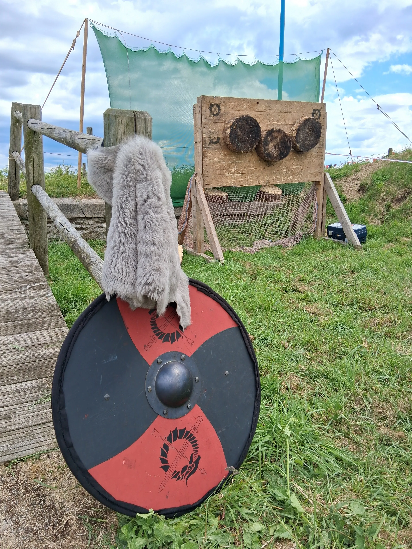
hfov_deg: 53.1
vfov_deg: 67.3
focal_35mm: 26
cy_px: 274
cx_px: 206
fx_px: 413
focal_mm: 3.98
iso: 25
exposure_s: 1/537
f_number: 1.8
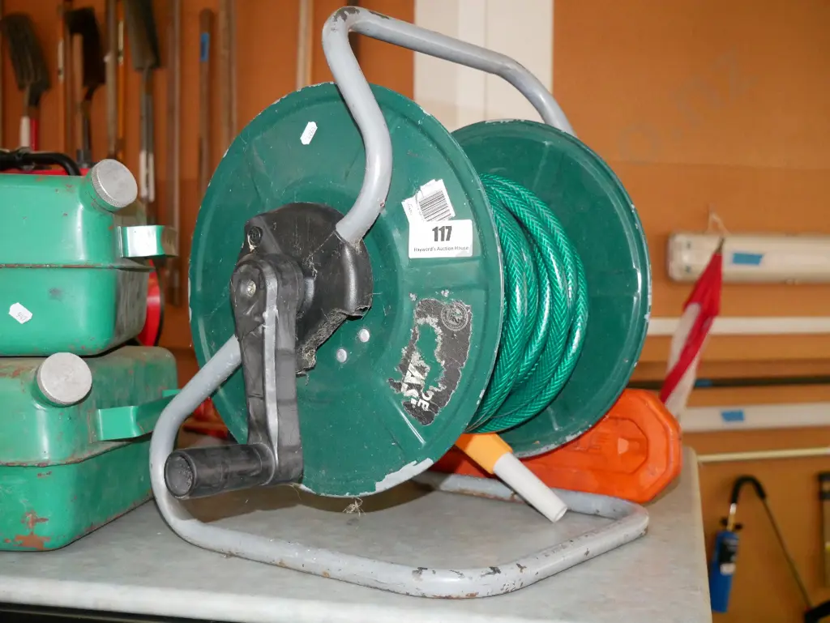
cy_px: 312
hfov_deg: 46.8
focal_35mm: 40
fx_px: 960
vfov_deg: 36.0
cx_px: 415
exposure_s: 1/80
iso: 3200
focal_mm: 20
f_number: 4.1
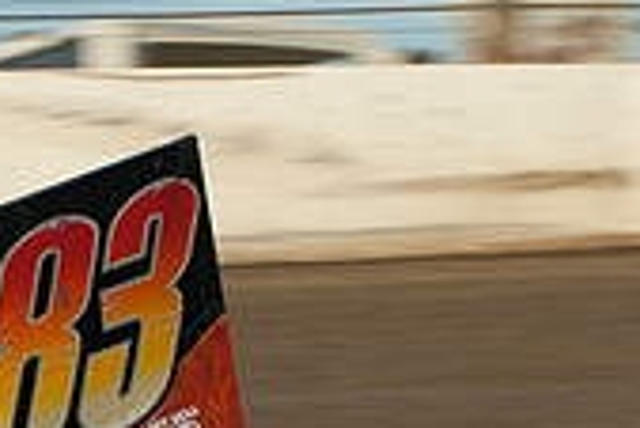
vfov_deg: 3.3
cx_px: -375
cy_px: 716
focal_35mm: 411
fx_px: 7313
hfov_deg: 5.0
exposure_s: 1/400
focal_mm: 80
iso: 400
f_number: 8
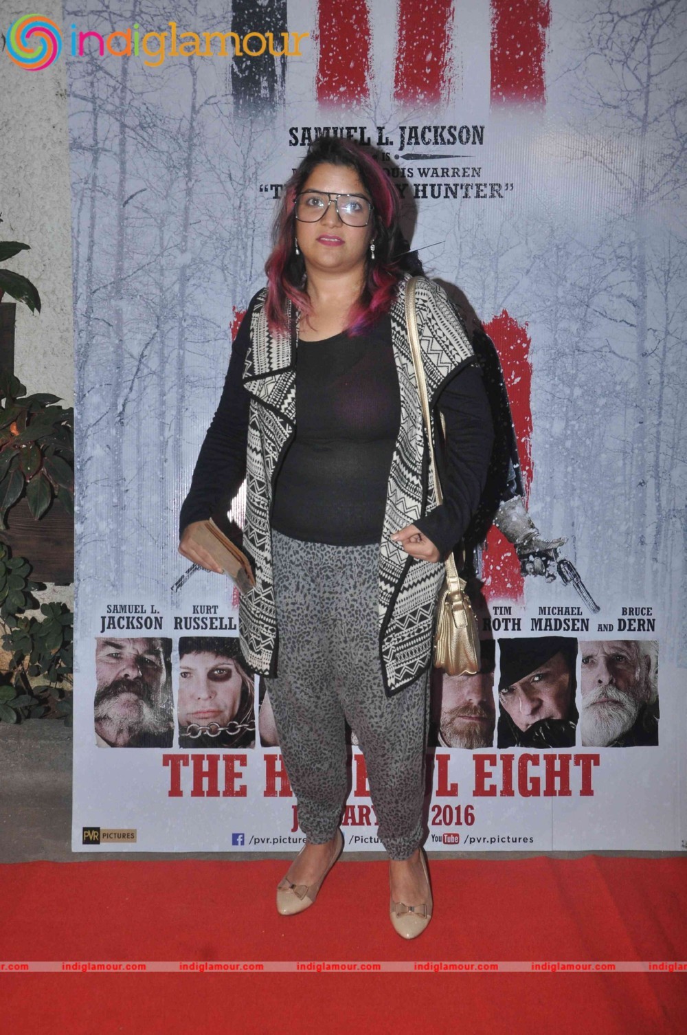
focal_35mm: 33
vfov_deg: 57.3
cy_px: 518
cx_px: 344
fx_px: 947
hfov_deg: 39.9
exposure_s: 1/200
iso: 800
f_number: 9
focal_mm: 22
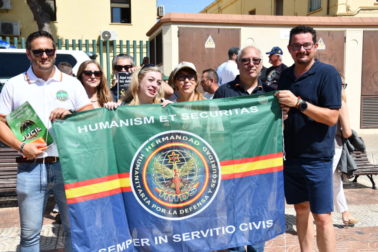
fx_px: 441
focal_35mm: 42
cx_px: 189
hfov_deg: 46.4
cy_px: 126
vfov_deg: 31.9
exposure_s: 1/250
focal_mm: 28
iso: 100
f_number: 8
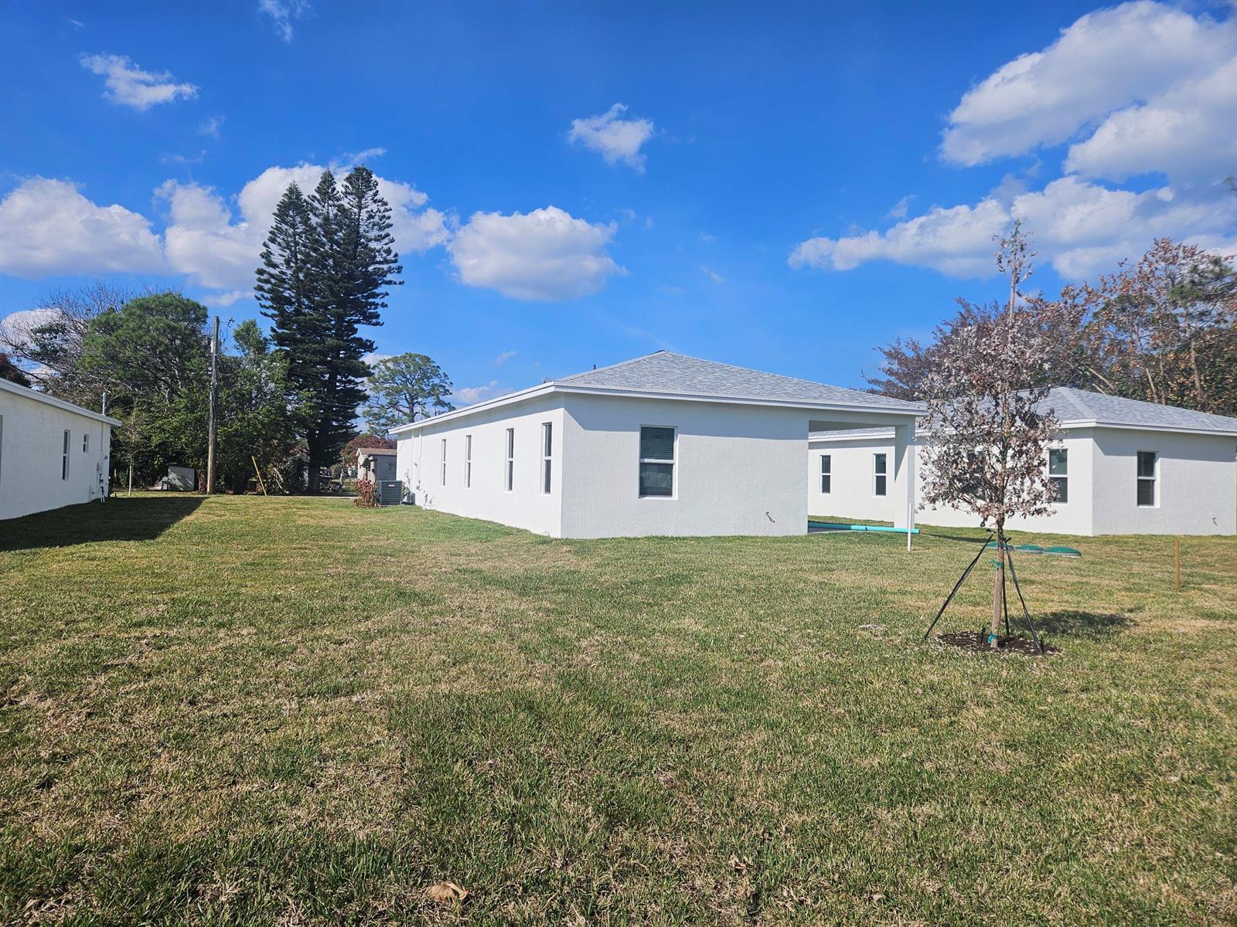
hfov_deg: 73.9
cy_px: 464
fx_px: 822
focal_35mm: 23
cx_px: 618
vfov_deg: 58.9
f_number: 1.8
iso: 25
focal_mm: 5.4
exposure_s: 1/3758
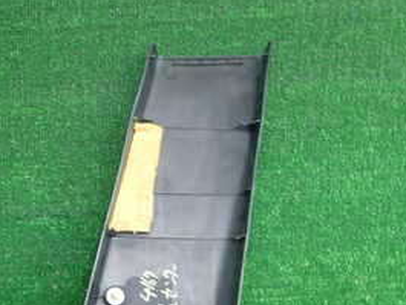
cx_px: 164
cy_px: 314
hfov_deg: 28.5
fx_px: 798
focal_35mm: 68
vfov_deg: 20.8
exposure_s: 1/100
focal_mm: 5.4
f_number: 2.3
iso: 200
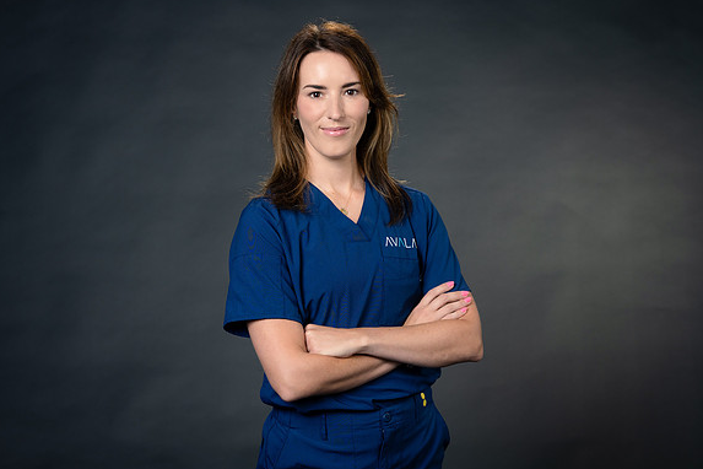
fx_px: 1679
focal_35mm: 86
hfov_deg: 23.6
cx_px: 352
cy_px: 234
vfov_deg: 15.9
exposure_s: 1/160
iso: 200
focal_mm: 85
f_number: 4
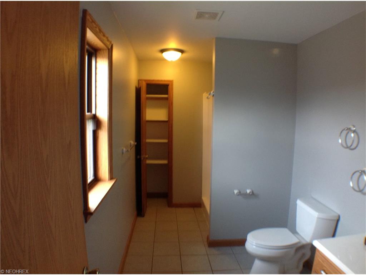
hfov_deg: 52.6
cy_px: 138
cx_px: 183
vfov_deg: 40.7
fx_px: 370
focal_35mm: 35
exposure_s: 1/15
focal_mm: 4.28
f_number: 2.4
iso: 125
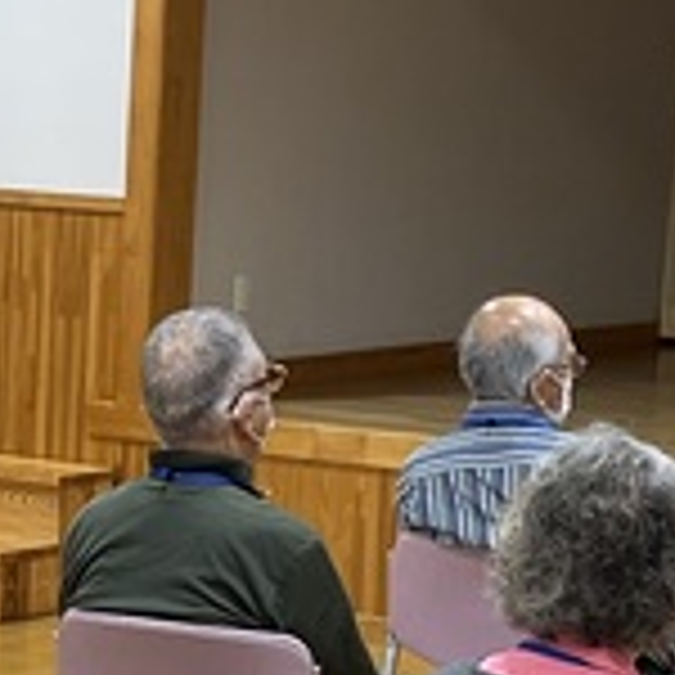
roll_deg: -2.6
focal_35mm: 153
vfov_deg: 11.4
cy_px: 500
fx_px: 3375
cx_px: -18
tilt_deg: -8.3
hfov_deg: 11.3
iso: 125
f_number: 1.6
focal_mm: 5.1
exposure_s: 1/120
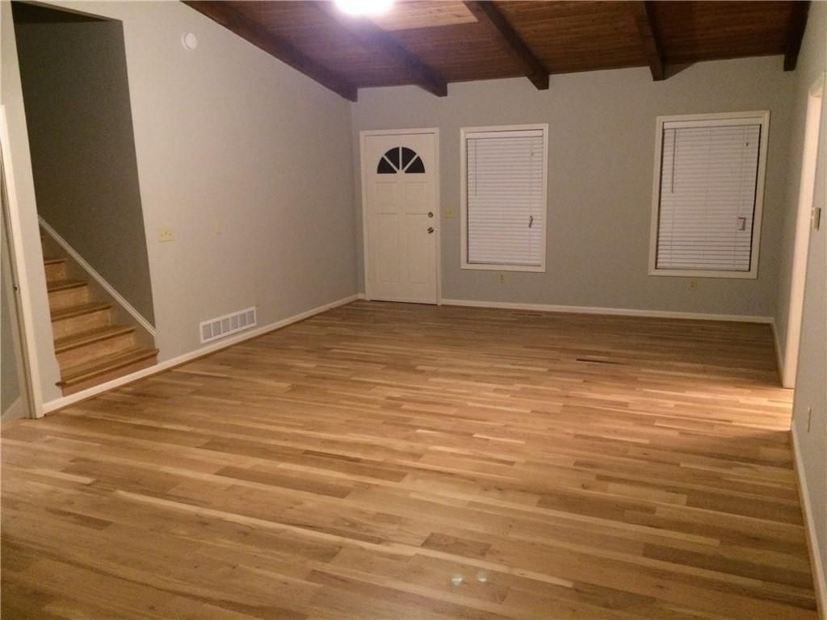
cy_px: 310
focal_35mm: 29
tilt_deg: -10.2
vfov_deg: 48.2
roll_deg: +1.5
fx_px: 693
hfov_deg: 61.7
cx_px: 414
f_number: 2.2
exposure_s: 1/15
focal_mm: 4.15
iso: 400
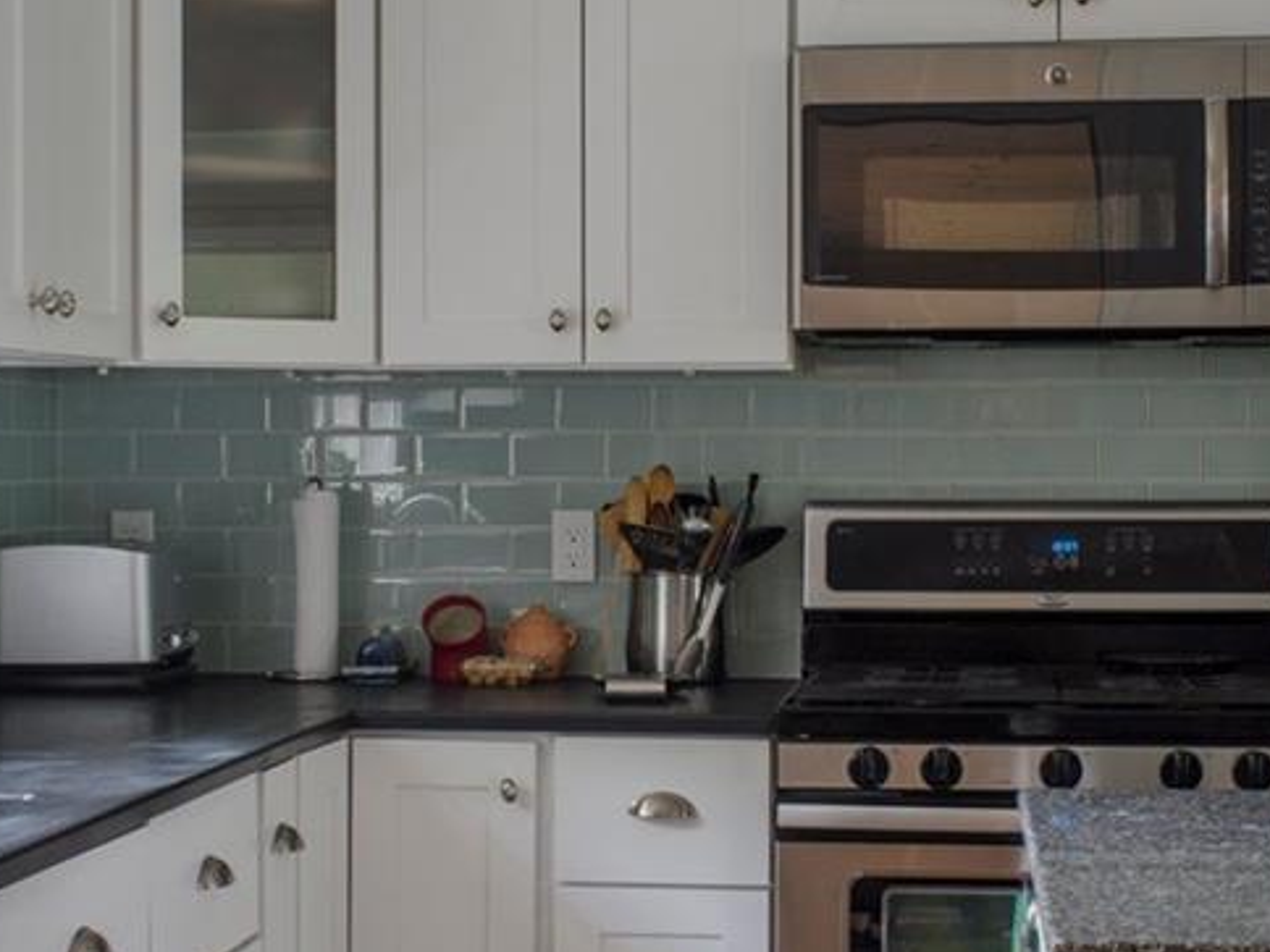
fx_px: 2678
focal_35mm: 73
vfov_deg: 20.2
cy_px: 531
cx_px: 632
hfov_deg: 26.7
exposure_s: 1/3
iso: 200
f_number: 11
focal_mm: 24
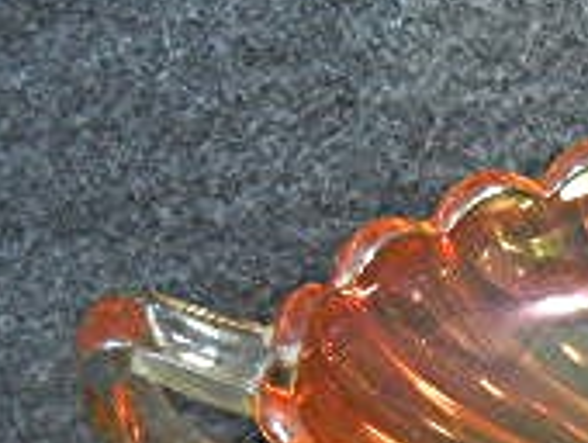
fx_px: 4355
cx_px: 1017
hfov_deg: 7.5
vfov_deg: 5.8
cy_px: 450
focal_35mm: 256
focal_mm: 12.2
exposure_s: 1/30
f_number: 4.1
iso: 734
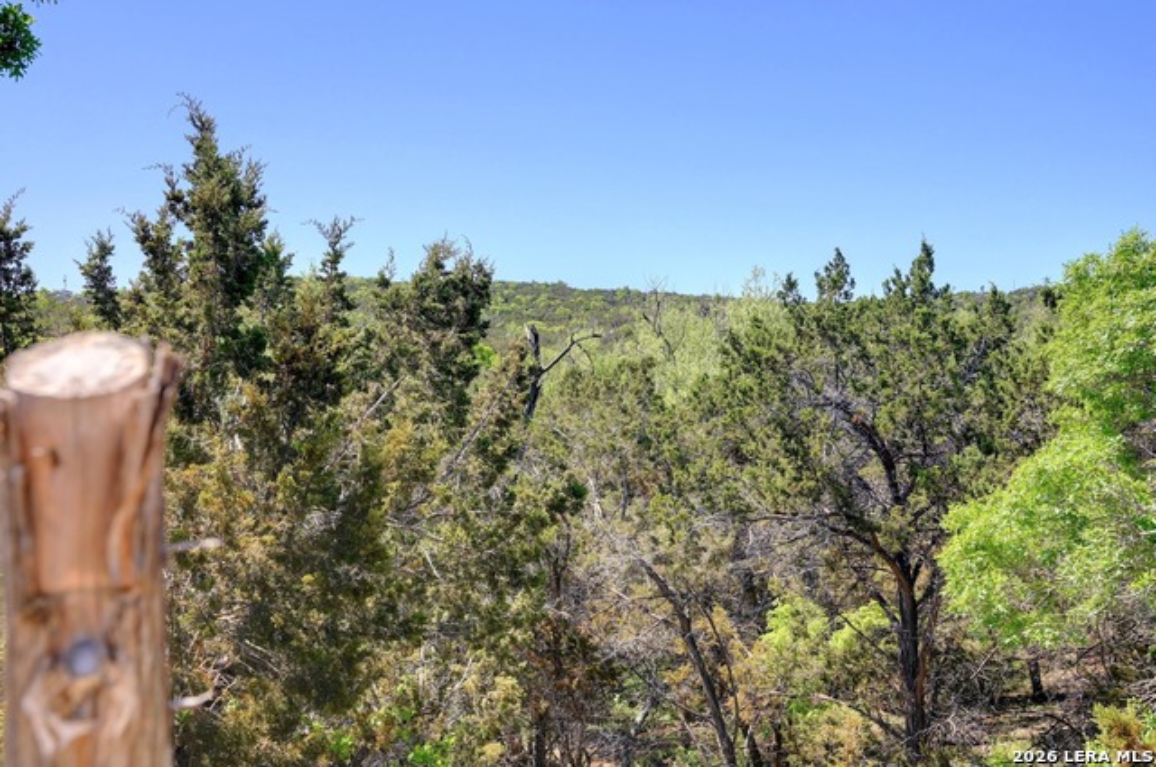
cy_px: 384
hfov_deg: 62.0
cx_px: 578
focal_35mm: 30
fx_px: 962
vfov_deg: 43.5
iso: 2000
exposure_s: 1/1250
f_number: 6.3
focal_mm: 30
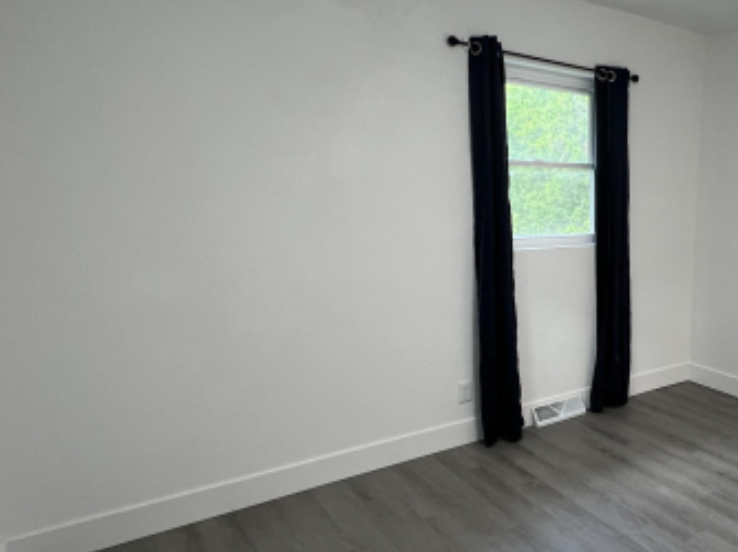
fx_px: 554
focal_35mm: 26
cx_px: 631
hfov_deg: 59.7
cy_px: 353
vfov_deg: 52.3
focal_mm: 1.57
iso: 160
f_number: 1.8
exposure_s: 1/120
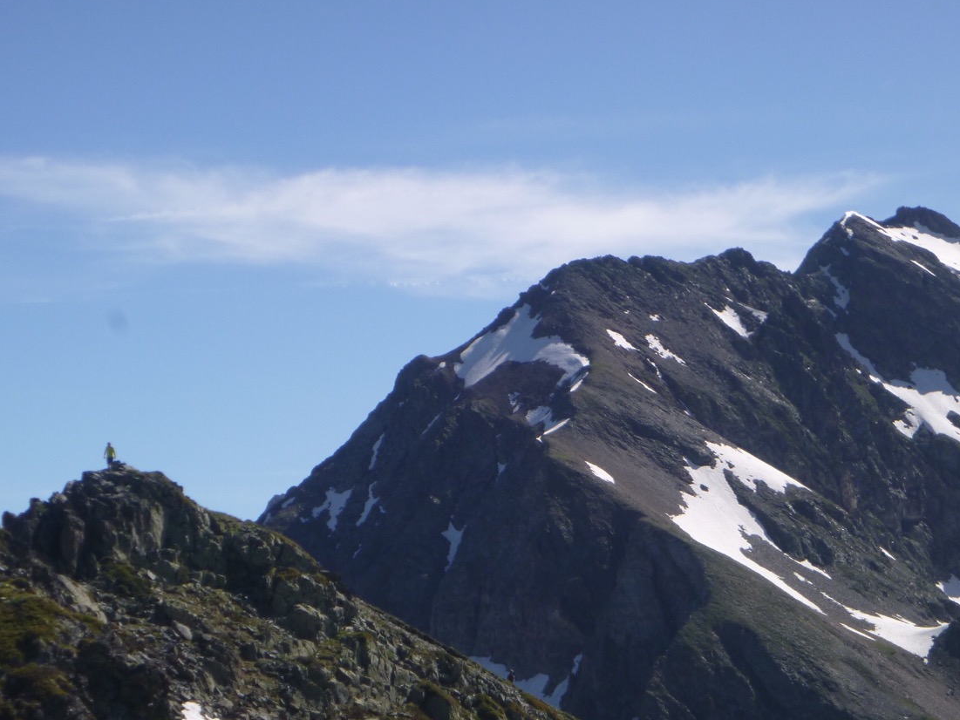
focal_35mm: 132
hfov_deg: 14.9
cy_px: 354
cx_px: 524
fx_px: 3661
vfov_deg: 11.2
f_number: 5.7
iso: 100
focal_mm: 18
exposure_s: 1/400
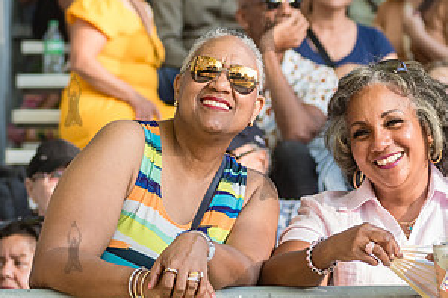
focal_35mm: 258
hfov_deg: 8.0
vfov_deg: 5.3
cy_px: 207
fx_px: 3209
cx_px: 207
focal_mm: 100
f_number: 4
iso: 1000
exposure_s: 1/800
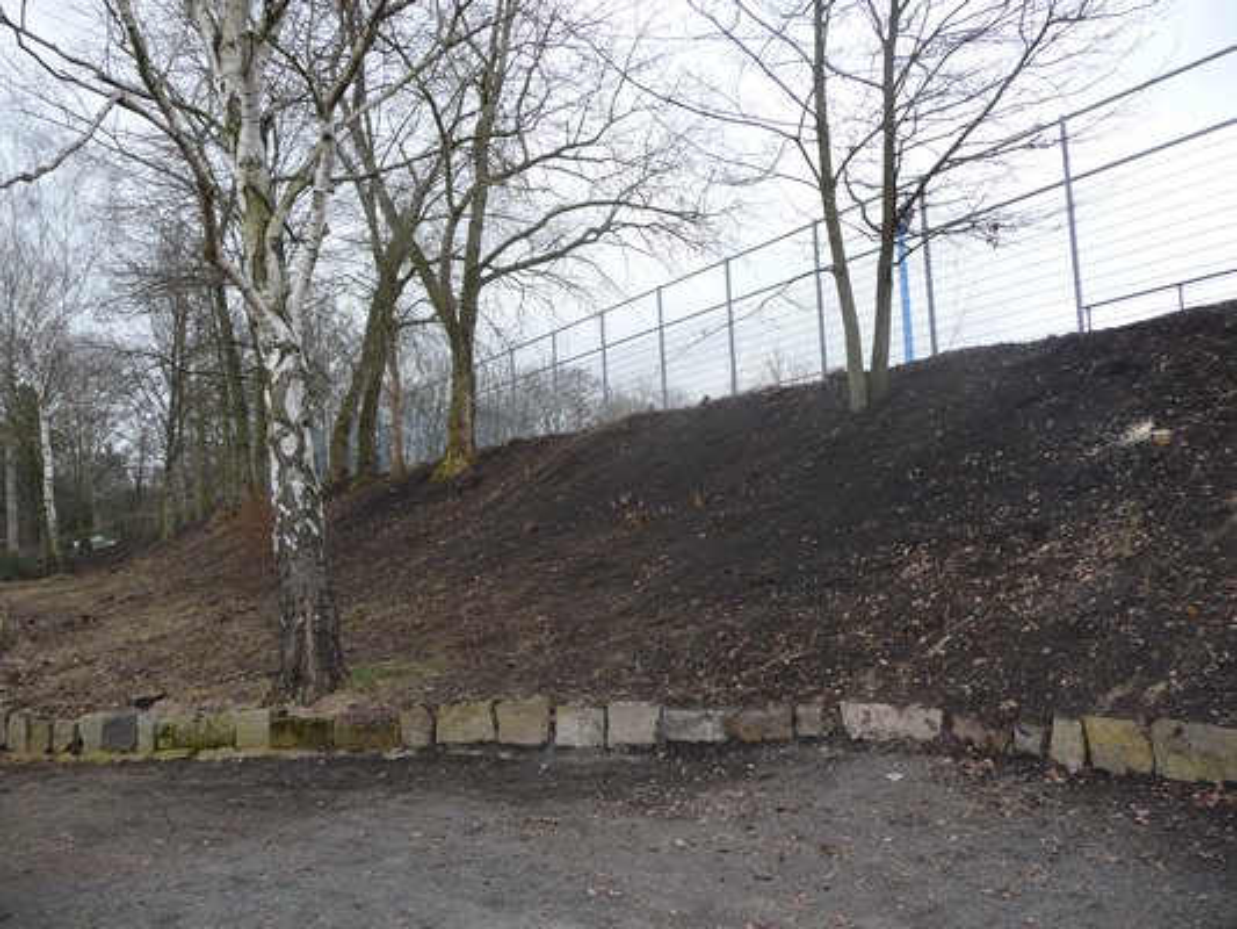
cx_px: 618
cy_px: 464
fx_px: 1001
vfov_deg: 49.8
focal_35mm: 28
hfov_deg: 63.4
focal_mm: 4.7
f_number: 3.3
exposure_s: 1/80
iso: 100
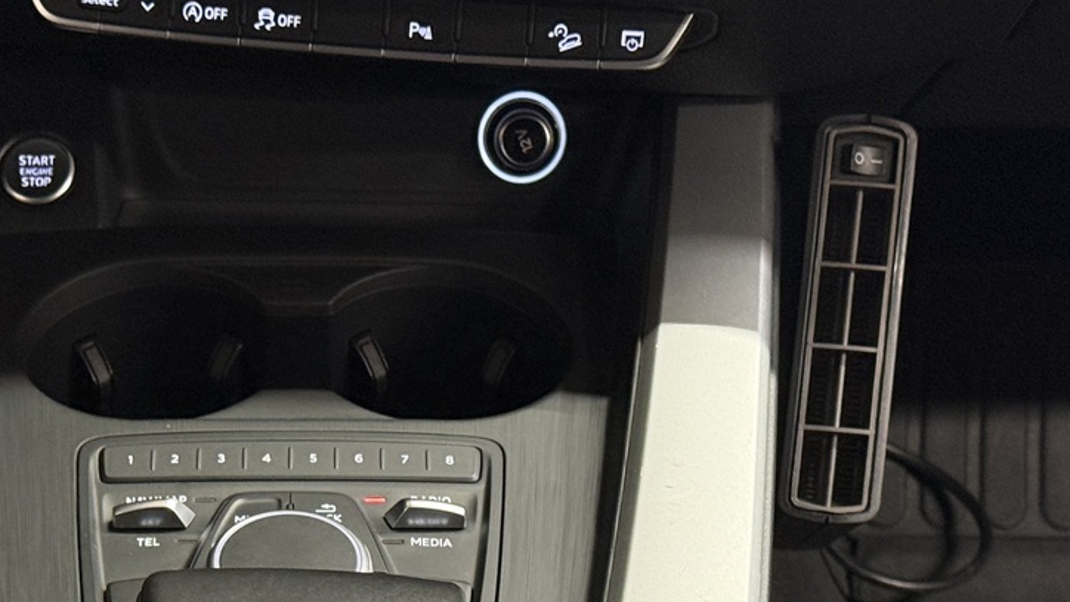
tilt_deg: -37.3
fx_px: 2950
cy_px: 771
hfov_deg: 20.5
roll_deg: -0.4
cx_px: 344
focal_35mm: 104
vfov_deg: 11.4
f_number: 1.78
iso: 250
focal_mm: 6.76
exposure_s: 1/38
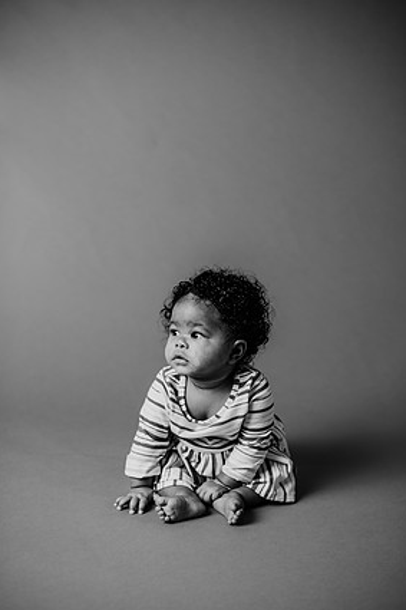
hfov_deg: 25.5
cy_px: 311
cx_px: 205
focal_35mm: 53
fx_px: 897
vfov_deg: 37.5
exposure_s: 1/160
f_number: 2.2
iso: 100
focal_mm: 50
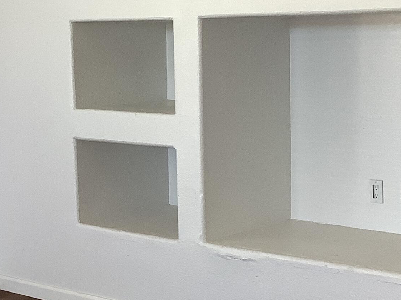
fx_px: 961
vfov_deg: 17.8
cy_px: 121
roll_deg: +2.1
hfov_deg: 23.6
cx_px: 201
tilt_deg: -5.8
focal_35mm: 83
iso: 64
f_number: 2.4
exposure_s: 1/60
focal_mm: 3.3
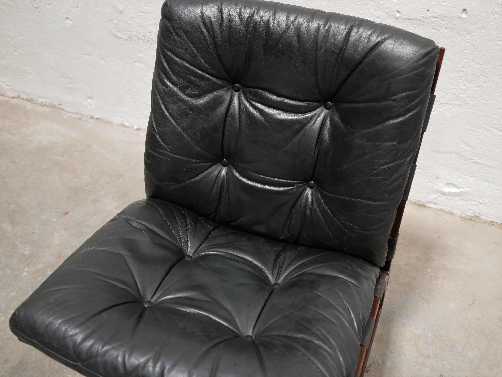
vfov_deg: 36.0
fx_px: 580
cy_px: 188
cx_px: 251
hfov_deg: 46.8
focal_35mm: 40
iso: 800
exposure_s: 1/60
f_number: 1.7
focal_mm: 20
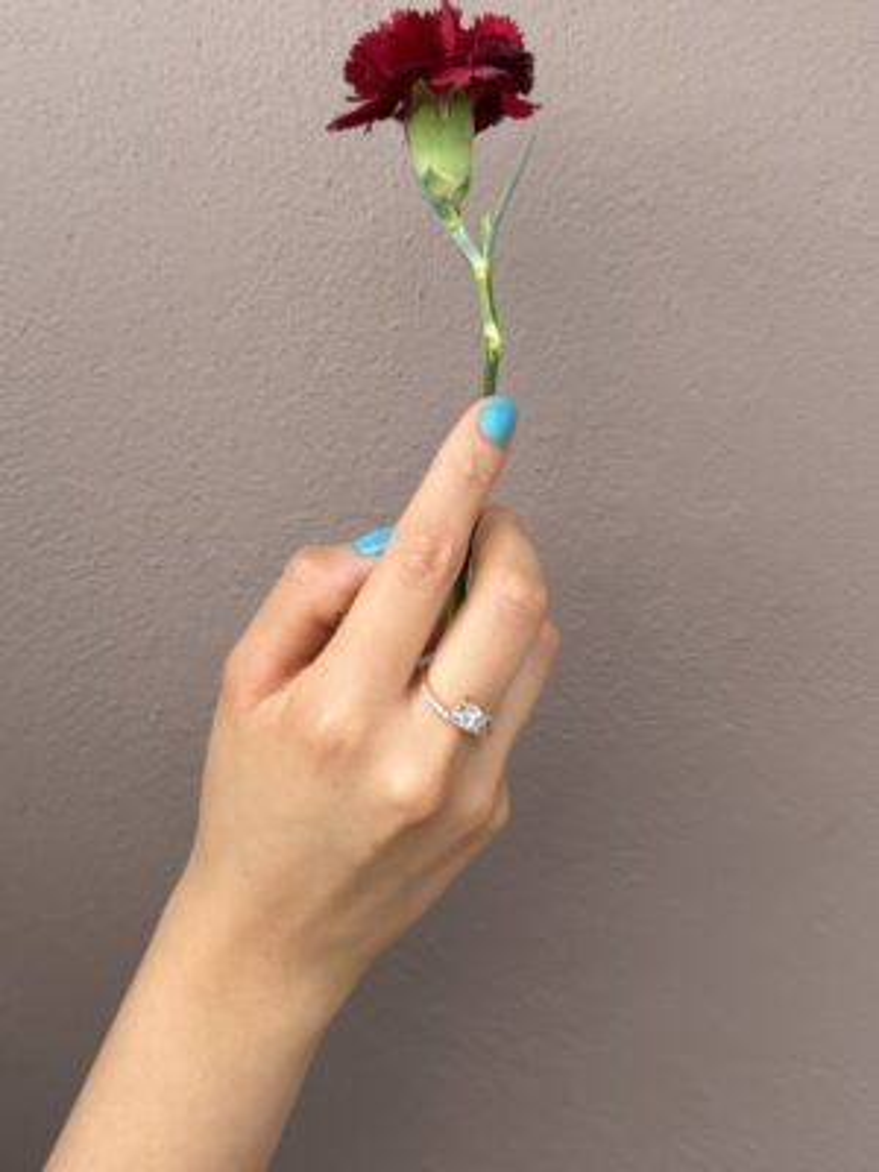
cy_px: 586
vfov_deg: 71.6
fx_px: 813
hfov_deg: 56.8
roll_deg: -0.7
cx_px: 440
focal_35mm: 24
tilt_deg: -11.3
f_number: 1.78
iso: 64
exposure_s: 1/268
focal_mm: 6.76
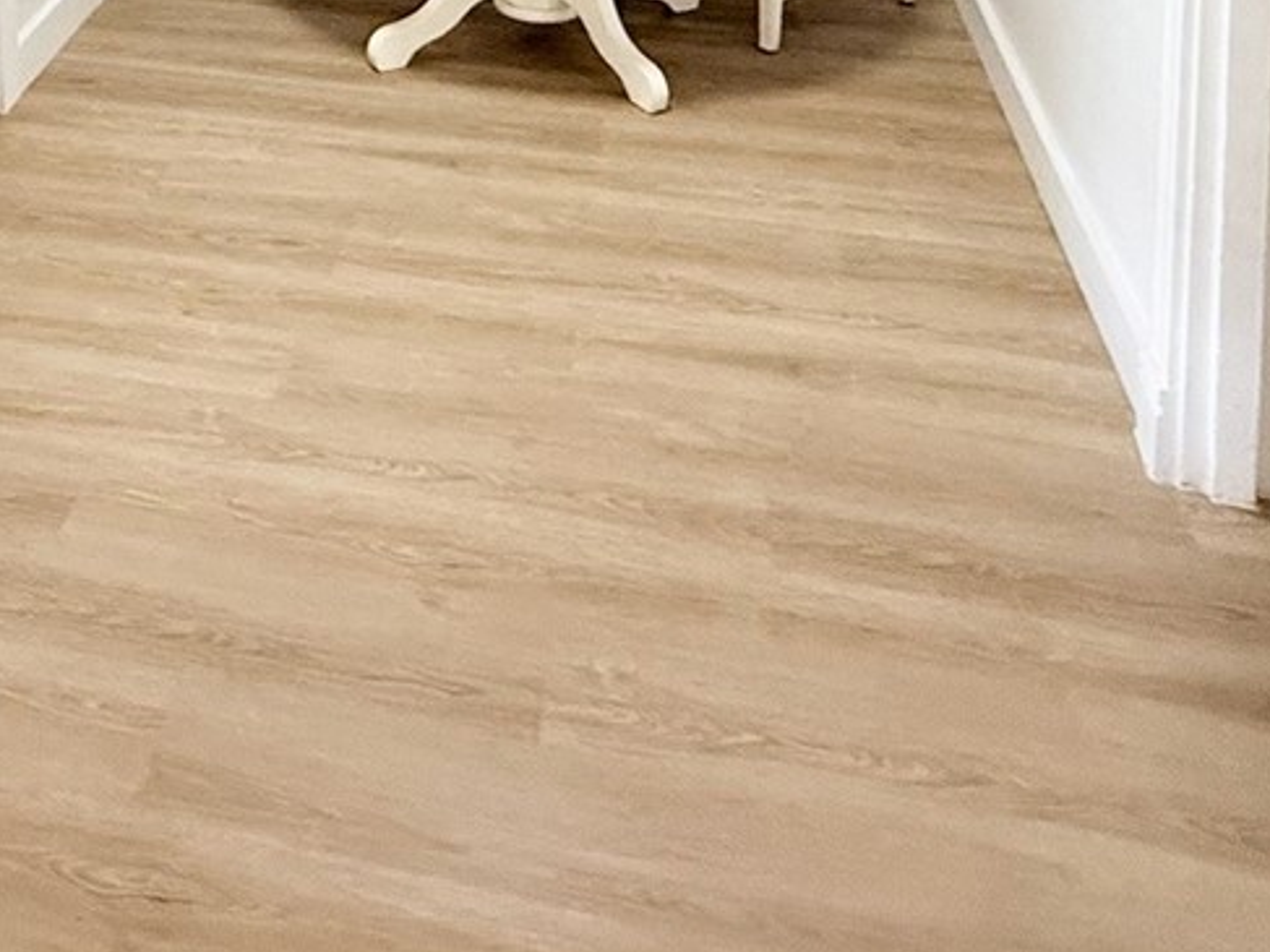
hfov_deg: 38.8
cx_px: 162
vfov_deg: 24.6
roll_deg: +1.6
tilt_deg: -6.1
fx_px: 1687
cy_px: -464
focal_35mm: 46
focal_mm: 2.22
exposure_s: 1/120
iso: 320
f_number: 2.2
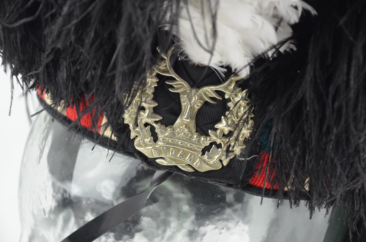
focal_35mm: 135
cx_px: 183
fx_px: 1370
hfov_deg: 15.2
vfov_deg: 10.1
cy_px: 121
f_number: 8
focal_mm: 90
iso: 800
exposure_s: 1/50
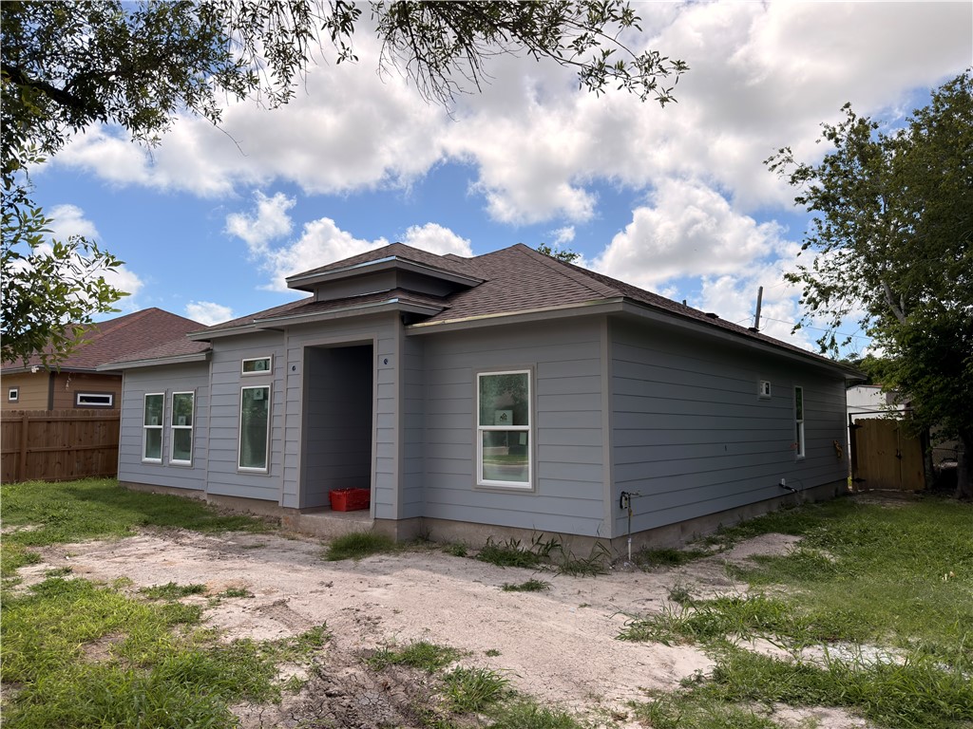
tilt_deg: +5.4
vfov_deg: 56.8
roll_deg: +0.0
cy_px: 364
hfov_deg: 71.6
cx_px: 486
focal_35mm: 24
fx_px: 675
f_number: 1.78
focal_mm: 6.76
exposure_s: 1/7752
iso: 64
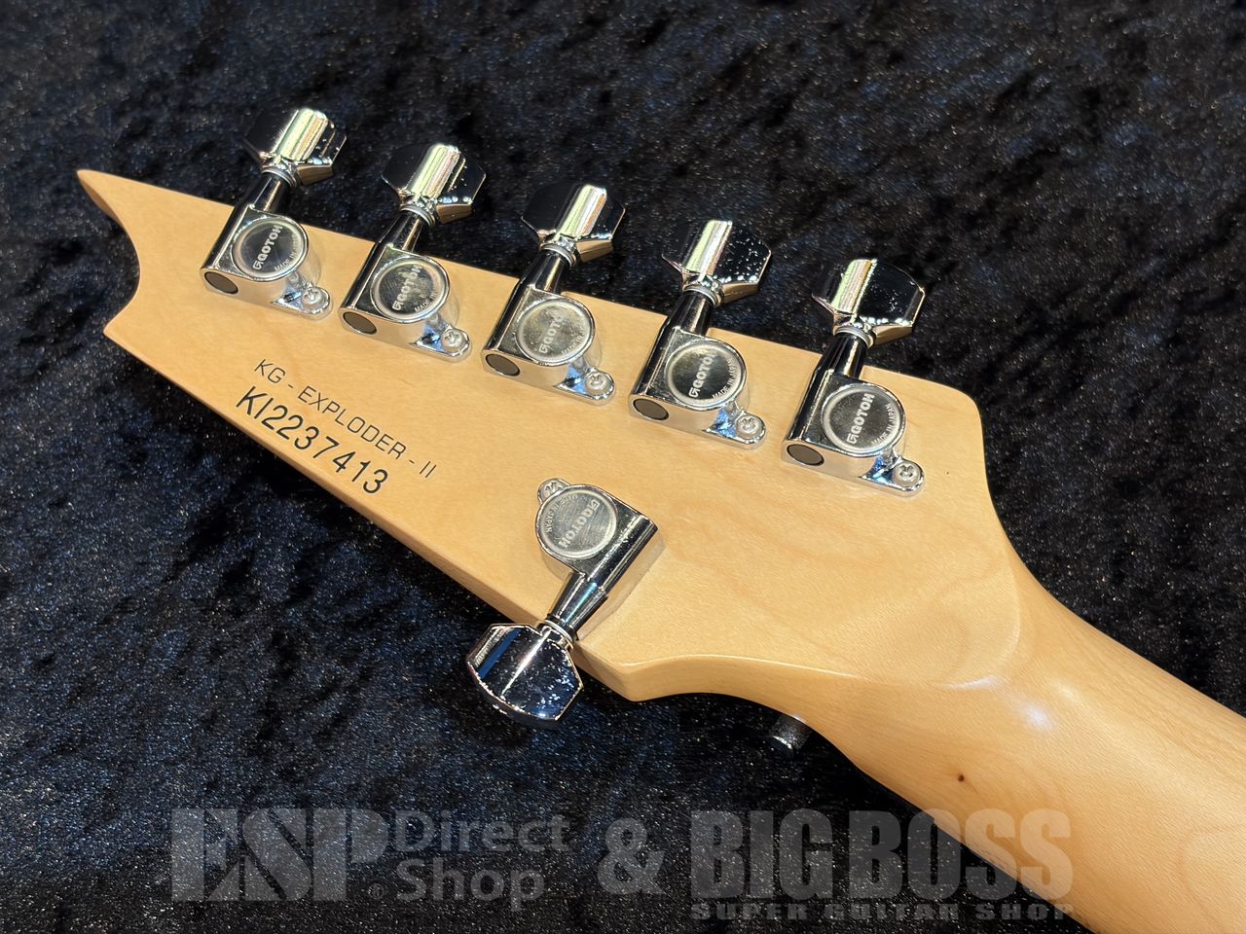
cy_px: 467
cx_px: 623
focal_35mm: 52
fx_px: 1872
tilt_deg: -60.9
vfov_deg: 28.0
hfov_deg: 36.8
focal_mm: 5.96
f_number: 1.6
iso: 80
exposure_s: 1/60
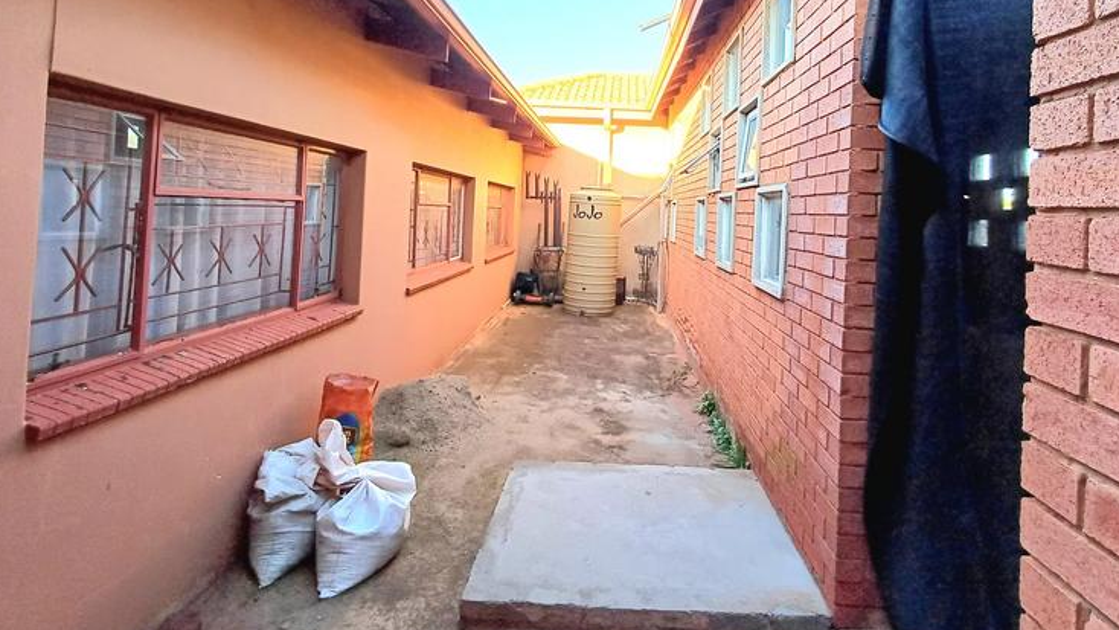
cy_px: 201
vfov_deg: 56.9
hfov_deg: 89.4
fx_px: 564
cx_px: 599
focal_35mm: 19
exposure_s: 1/101
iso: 50
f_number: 2.2
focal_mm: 1.64
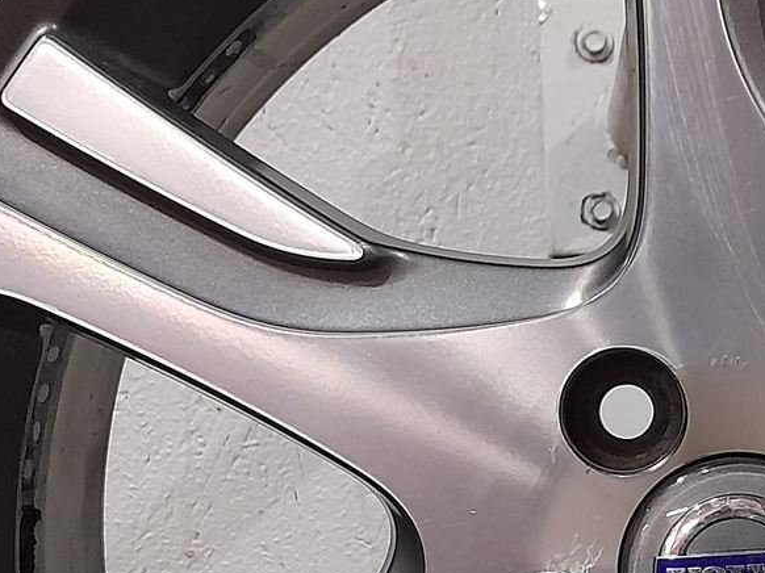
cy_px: 560
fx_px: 1944
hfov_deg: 21.9
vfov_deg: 16.5
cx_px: 645
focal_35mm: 88
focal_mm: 4.6
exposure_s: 1/50
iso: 320
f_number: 2
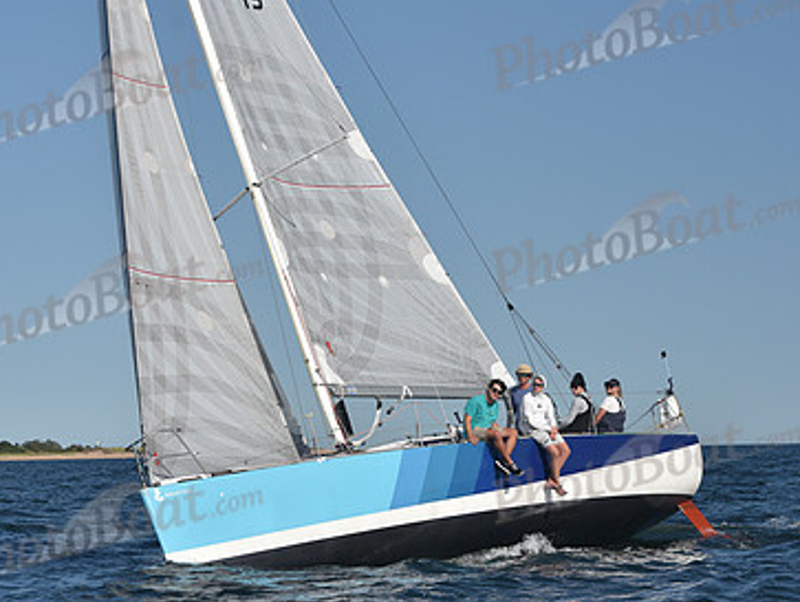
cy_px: 383
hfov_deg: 14.9
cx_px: 379
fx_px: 3054
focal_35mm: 132
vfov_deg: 11.2
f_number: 6.3
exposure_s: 1/1000
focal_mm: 86
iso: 250
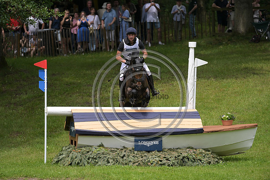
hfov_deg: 6.6
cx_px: 135
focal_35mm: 310
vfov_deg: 4.4
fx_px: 2325
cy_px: 90
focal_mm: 310
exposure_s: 1/1250
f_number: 5.6
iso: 500
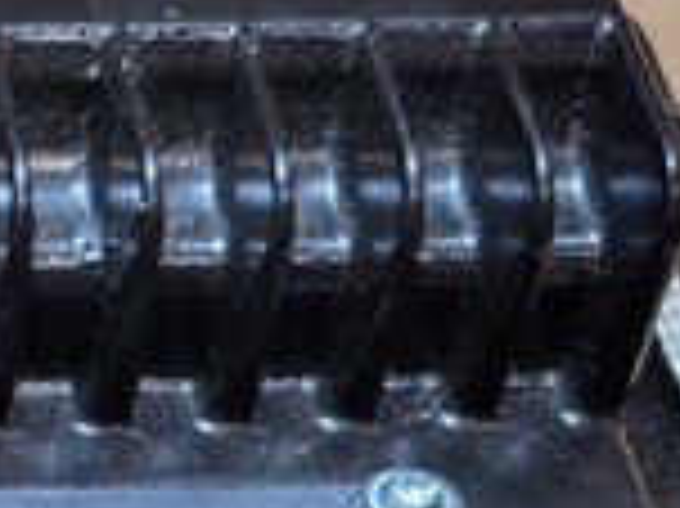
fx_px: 2709
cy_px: 724
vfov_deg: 10.4
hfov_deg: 12.9
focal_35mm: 138
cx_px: -563
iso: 100
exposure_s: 1/120
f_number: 1.8
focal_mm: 5.4
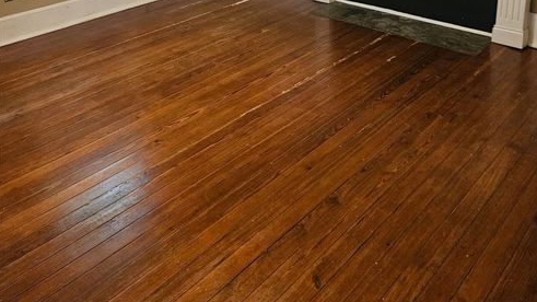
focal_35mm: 34
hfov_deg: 58.0
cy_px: -17
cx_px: 270
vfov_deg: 31.4
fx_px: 484
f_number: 1.8
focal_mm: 5.4
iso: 1000
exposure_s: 1/120
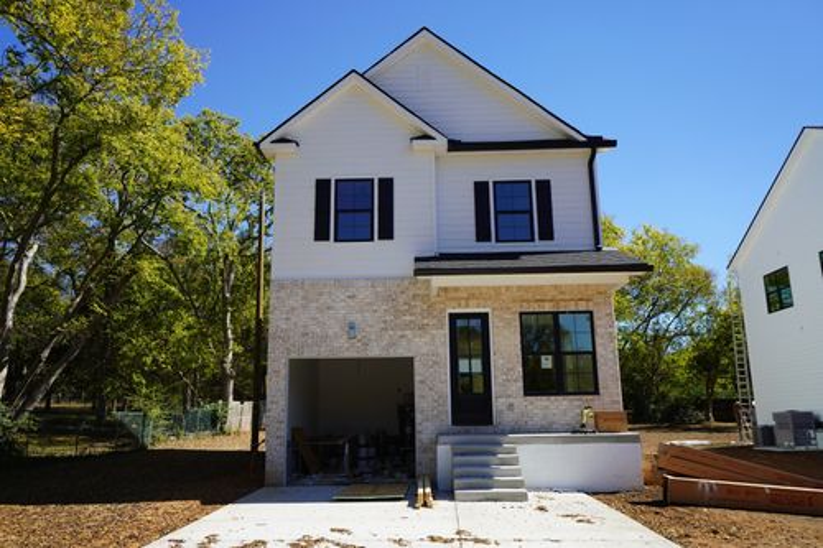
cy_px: 274
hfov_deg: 65.5
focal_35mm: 28
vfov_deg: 46.4
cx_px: 412
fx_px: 640
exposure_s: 1/500
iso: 100
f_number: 5
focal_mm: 28
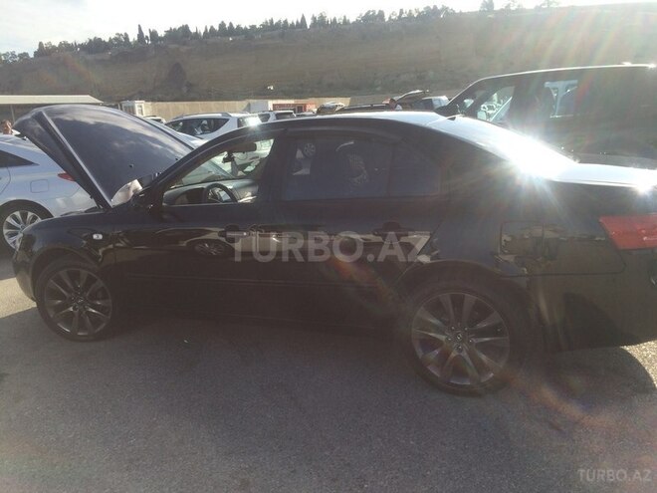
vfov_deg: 48.2
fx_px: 550
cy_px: 246
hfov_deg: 61.7
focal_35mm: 29
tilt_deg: -16.3
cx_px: 328
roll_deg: +2.3
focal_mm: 4.15
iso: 32
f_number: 2.2
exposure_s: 1/1414
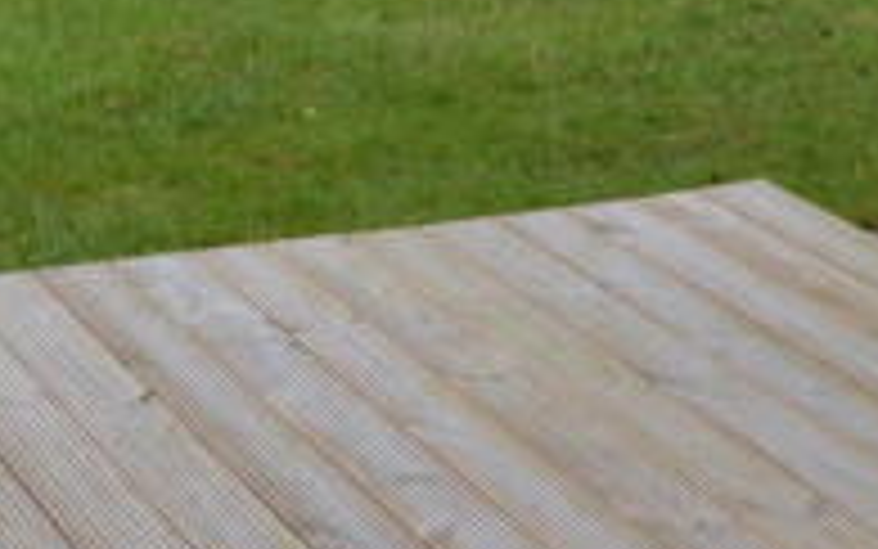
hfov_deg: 18.3
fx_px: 2705
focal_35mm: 113
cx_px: 169
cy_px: -313
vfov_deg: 11.1
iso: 100
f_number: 5.6
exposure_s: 1/125
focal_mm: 22
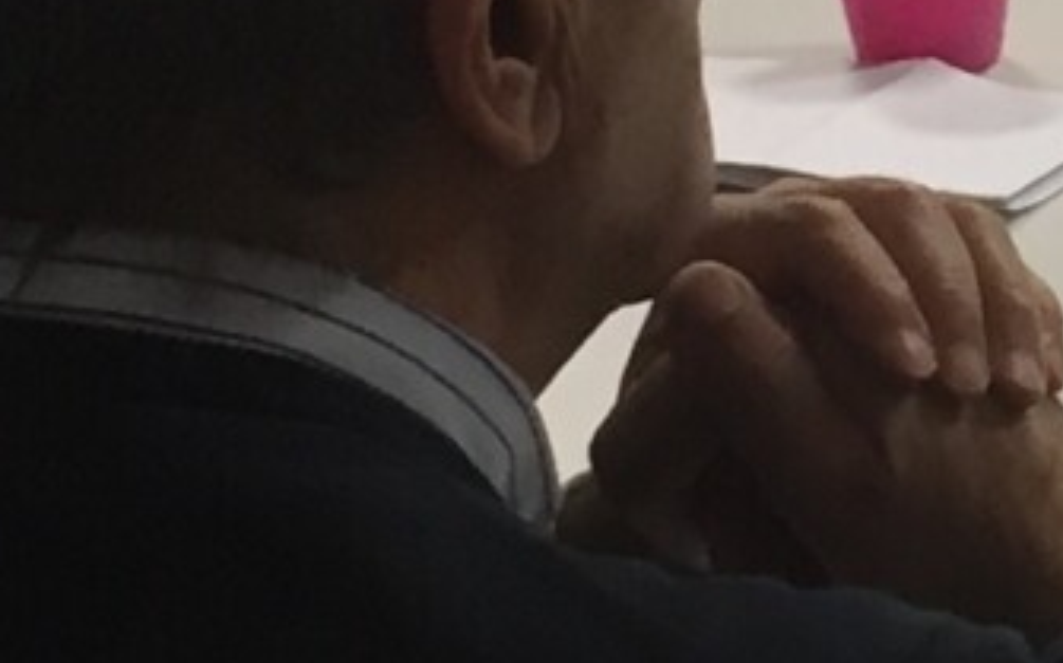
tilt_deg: -14.1
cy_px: -298
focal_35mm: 235
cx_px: 2142
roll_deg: +0.0
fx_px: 6805
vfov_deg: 5.5
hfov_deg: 8.5
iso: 80
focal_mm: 4.15
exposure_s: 1/33
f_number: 2.2
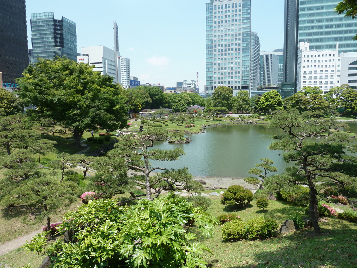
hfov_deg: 69.4
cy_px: 134
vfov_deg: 54.9
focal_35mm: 25
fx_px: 258
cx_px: 178
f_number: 4
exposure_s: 1/320
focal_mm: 4.1
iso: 80
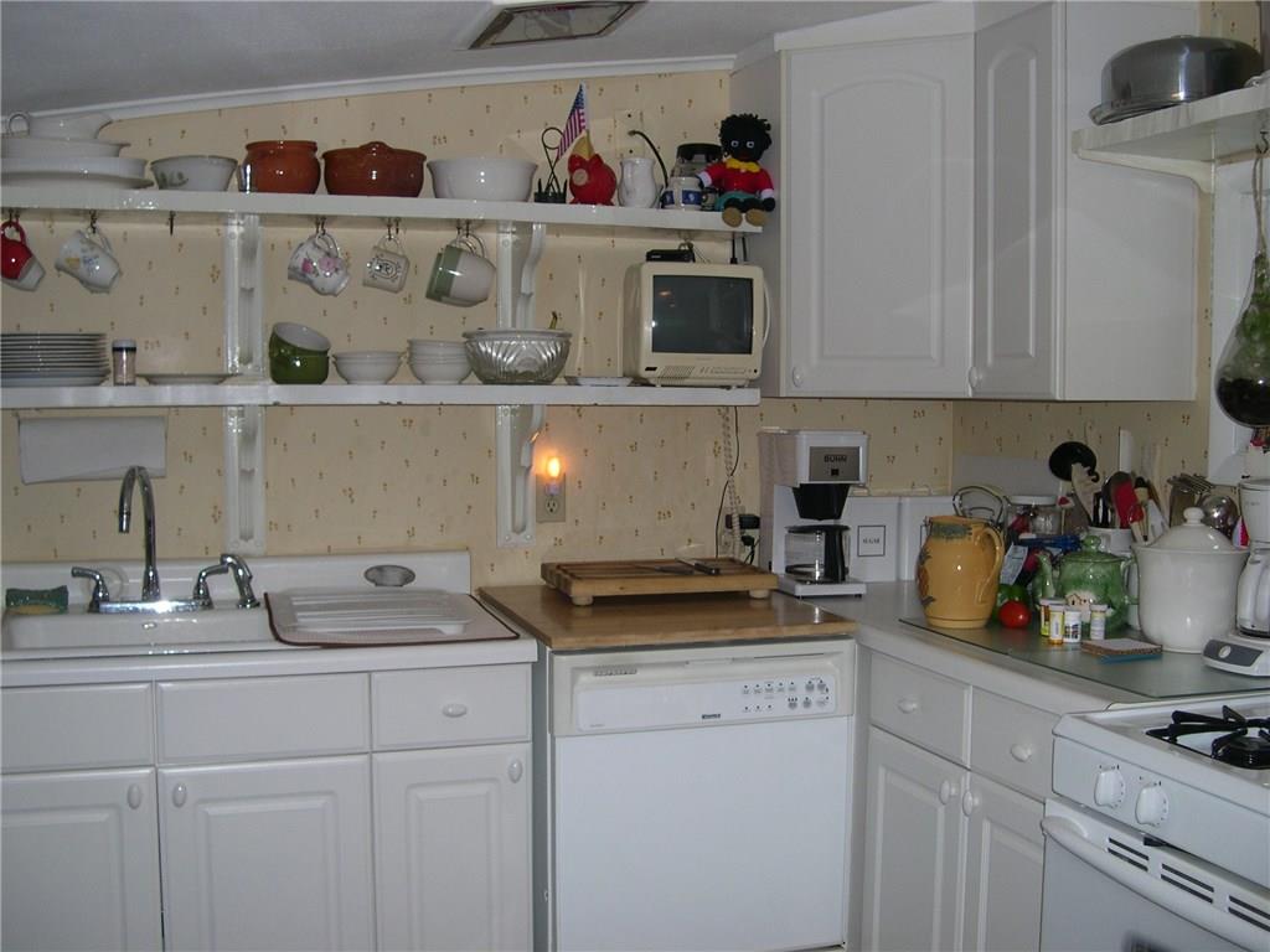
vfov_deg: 37.7
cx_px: 635
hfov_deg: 49.0
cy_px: 476
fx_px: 1394
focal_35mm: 38
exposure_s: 1/60
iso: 100
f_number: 2.8
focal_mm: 8
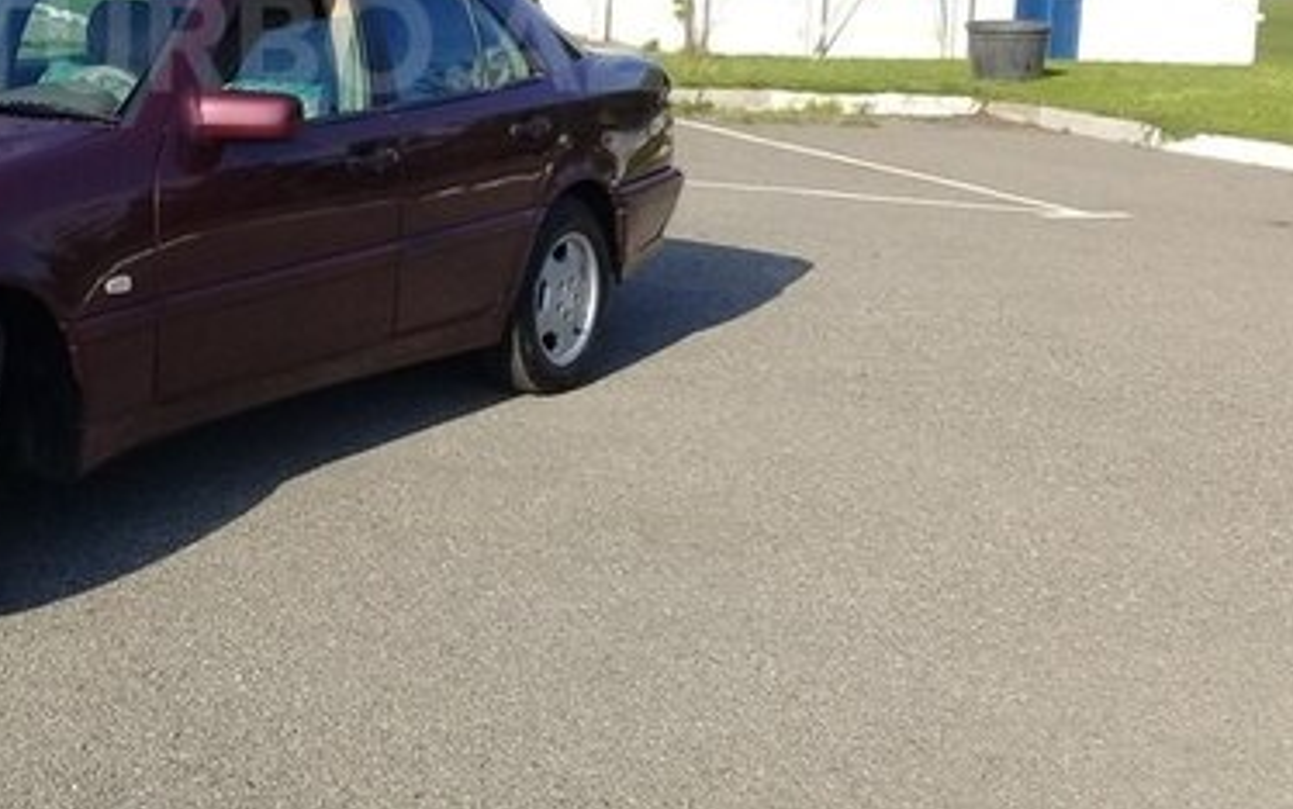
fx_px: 2044
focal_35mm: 58
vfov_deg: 21.7
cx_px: 311
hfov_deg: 34.3
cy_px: 40
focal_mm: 3.3
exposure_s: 1/927
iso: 50
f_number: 2.2
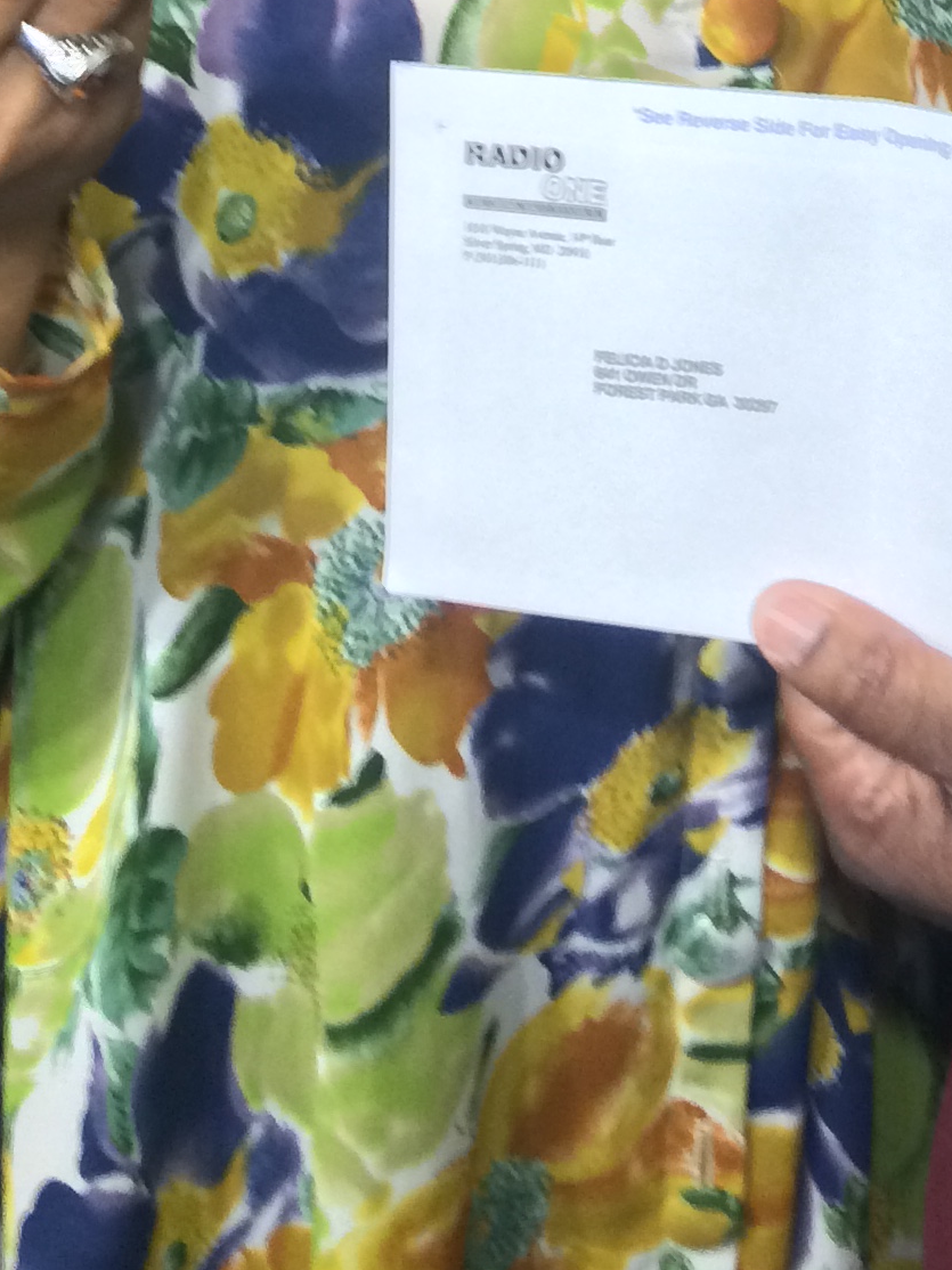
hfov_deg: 17.1
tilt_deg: -10.3
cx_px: 896
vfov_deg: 20.4
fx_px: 3118
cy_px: -526
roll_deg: +0.3
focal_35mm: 85
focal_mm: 4.15
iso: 160
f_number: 2.2
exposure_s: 1/30
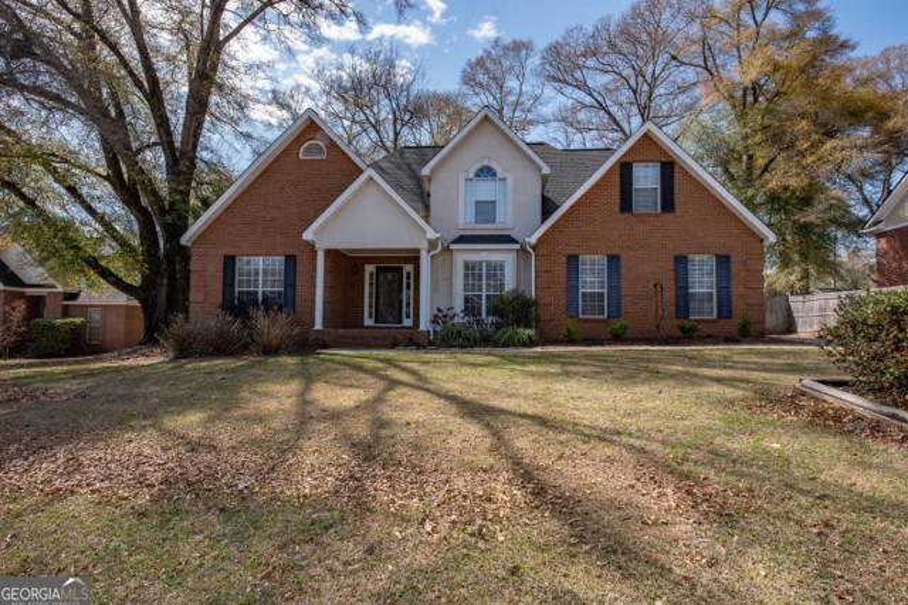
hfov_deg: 90.0
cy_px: 302
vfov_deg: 67.3
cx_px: 454
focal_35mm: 18
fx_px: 454
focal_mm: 18
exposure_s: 1/400
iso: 500
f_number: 10
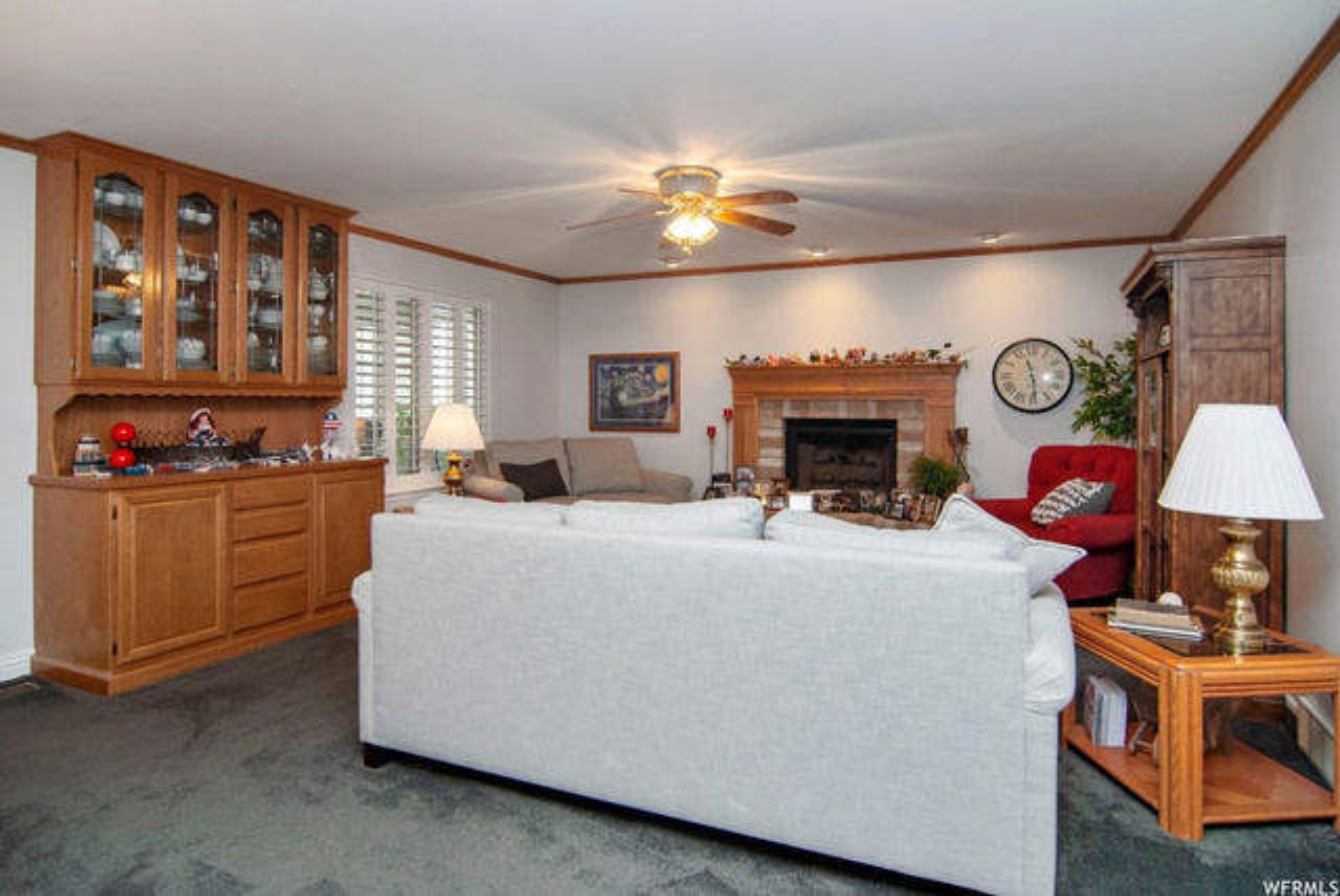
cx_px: 670
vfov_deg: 67.5
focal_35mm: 18
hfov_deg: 89.9
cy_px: 448
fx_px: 671
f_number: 5
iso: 200
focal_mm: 12
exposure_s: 1/60
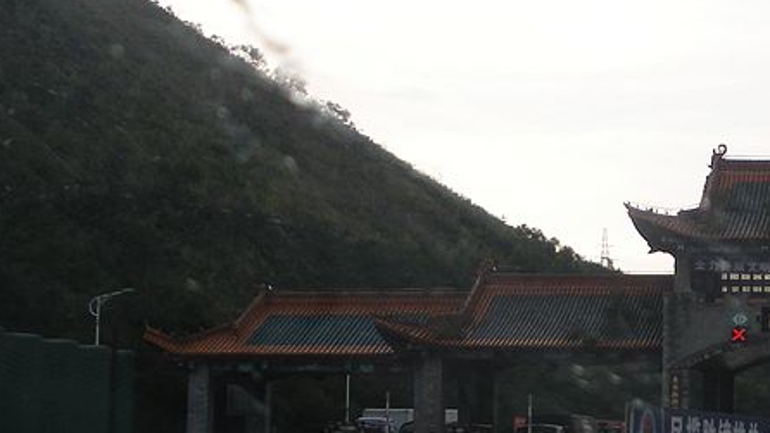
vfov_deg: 13.4
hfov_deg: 22.5
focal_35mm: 90
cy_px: 269
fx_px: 1838
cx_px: 817
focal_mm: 6.3
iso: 64
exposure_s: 1/233
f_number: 3.5
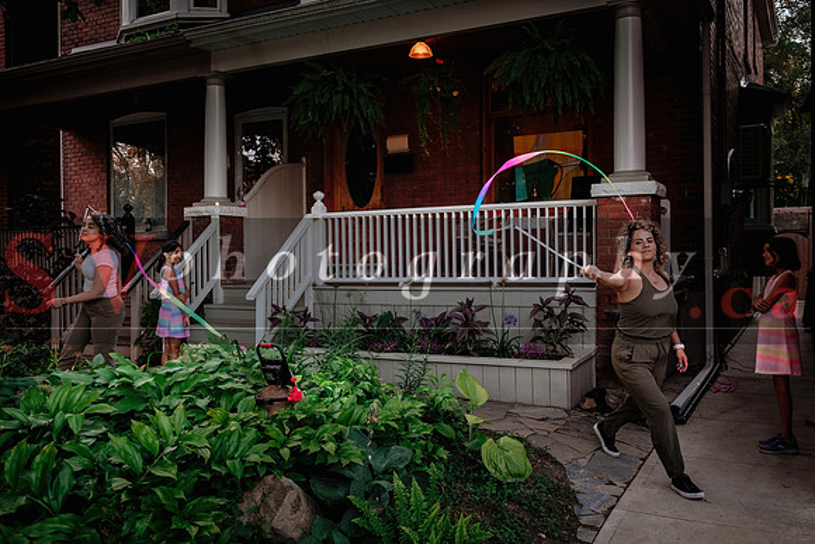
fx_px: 702
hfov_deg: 60.3
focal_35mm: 31
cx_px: 408
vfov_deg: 42.3
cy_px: 272
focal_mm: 20.9
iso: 800
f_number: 4
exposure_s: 1/200
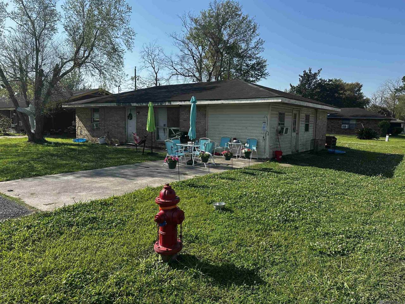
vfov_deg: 56.8
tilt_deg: -6.7
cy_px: 152
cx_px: 202
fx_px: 281
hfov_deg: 71.6
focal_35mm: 24
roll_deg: -1.8
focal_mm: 6.86
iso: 80
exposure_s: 1/3155
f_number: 1.78
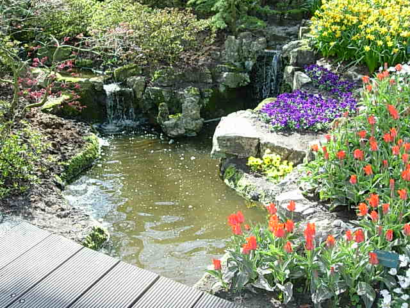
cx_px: 205
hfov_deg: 49.0
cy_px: 154
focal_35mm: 38
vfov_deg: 37.7
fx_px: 450
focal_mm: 7.8
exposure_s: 1/181
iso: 79
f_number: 2.8
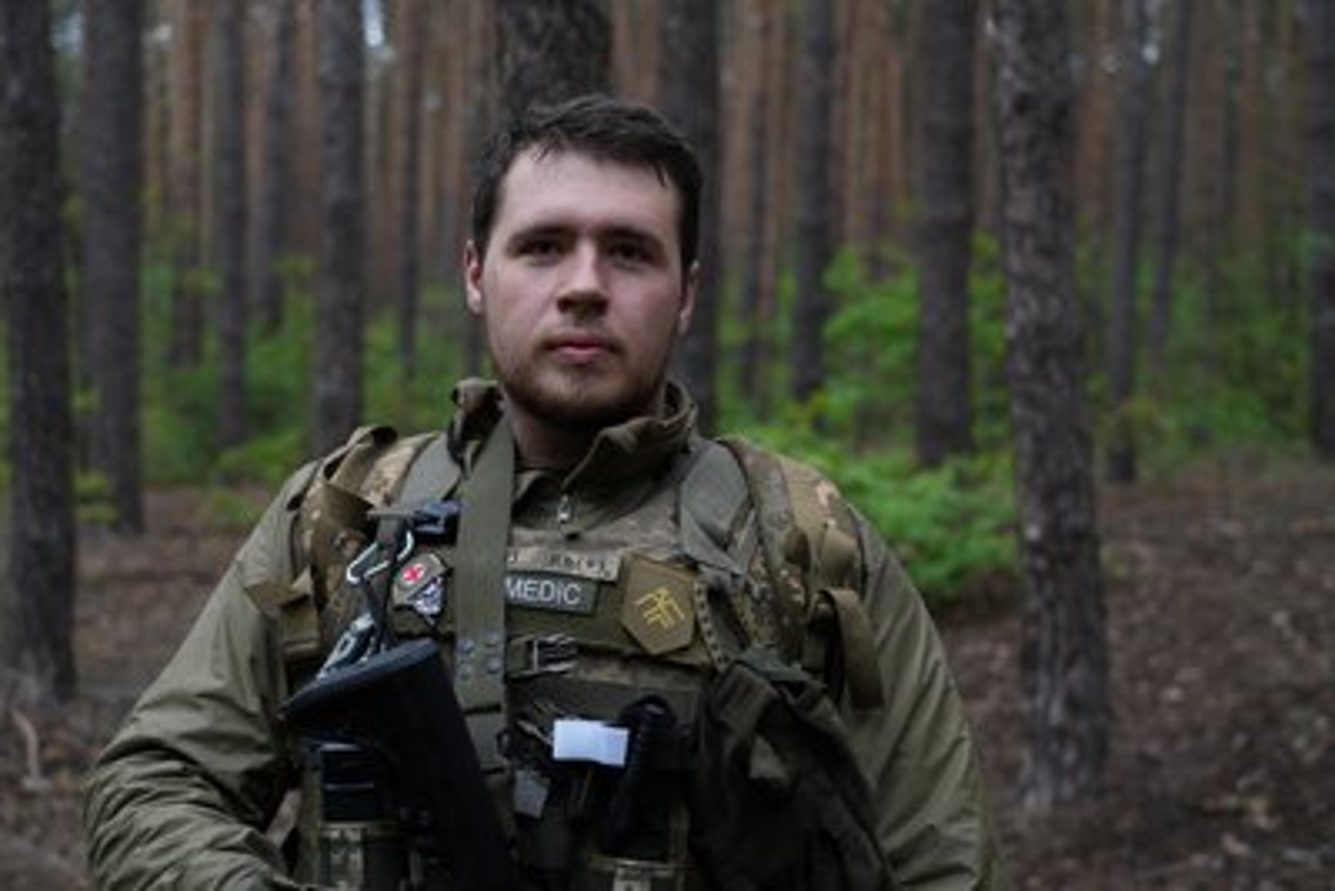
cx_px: 668
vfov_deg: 27.5
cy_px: 446
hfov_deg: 40.3
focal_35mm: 49
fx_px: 1818
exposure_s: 1/250
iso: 100
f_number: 4
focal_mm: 49
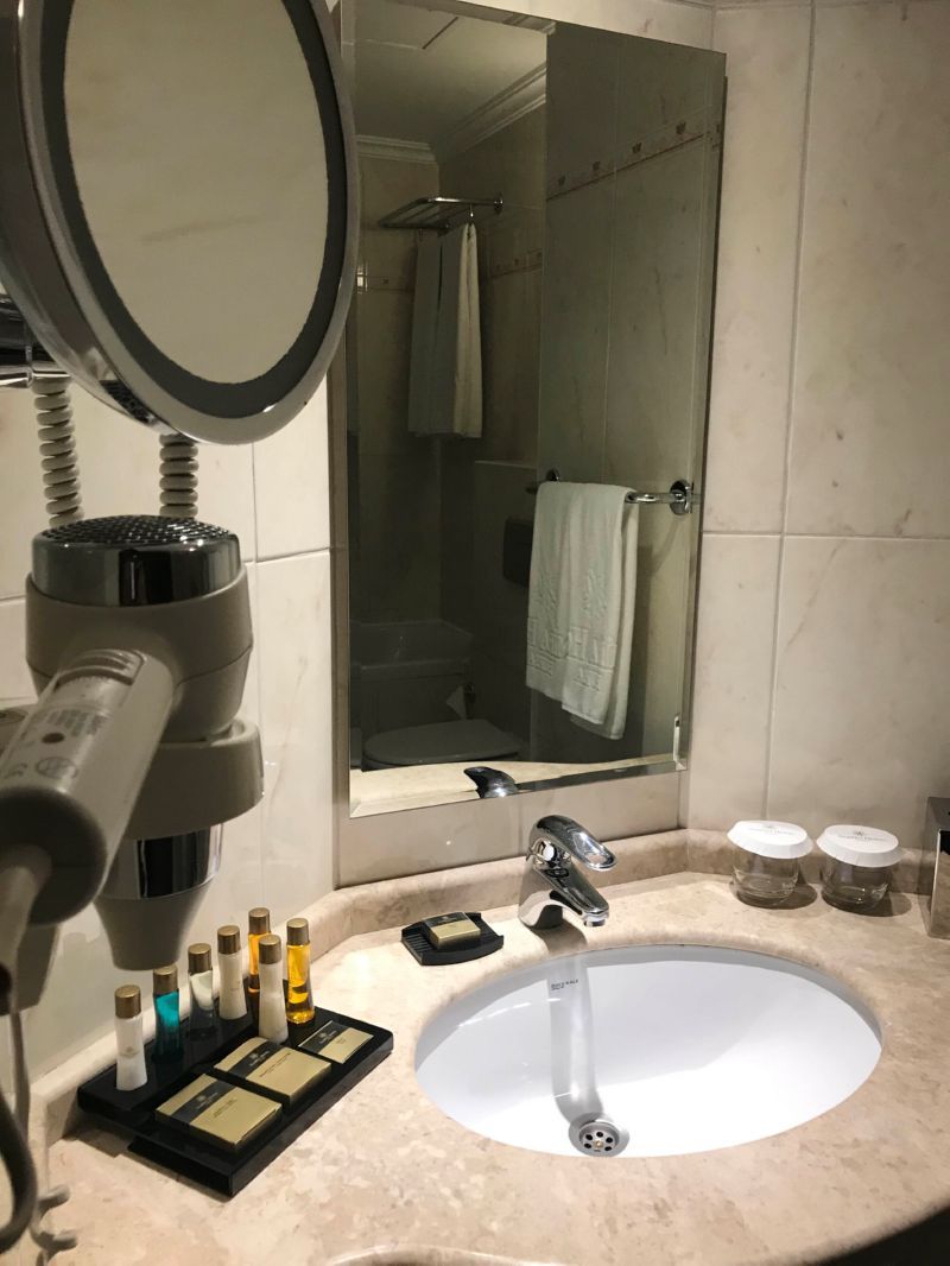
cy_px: 633
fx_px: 1024
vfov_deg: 63.4
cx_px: 475
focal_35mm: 28
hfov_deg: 49.8
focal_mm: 3.99
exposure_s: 1/33
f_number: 1.8
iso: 40
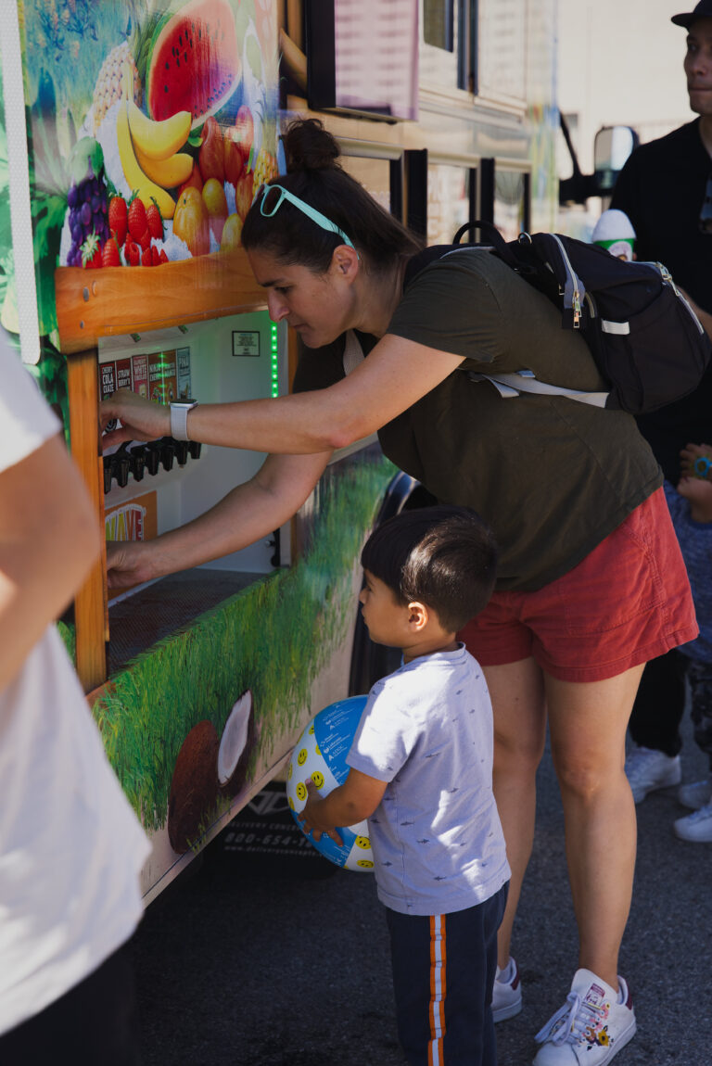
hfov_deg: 22.2
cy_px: 533
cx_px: 356
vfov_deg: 32.8
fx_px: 1813
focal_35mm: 61
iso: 400
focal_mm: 61.2
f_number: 4
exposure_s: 1/800
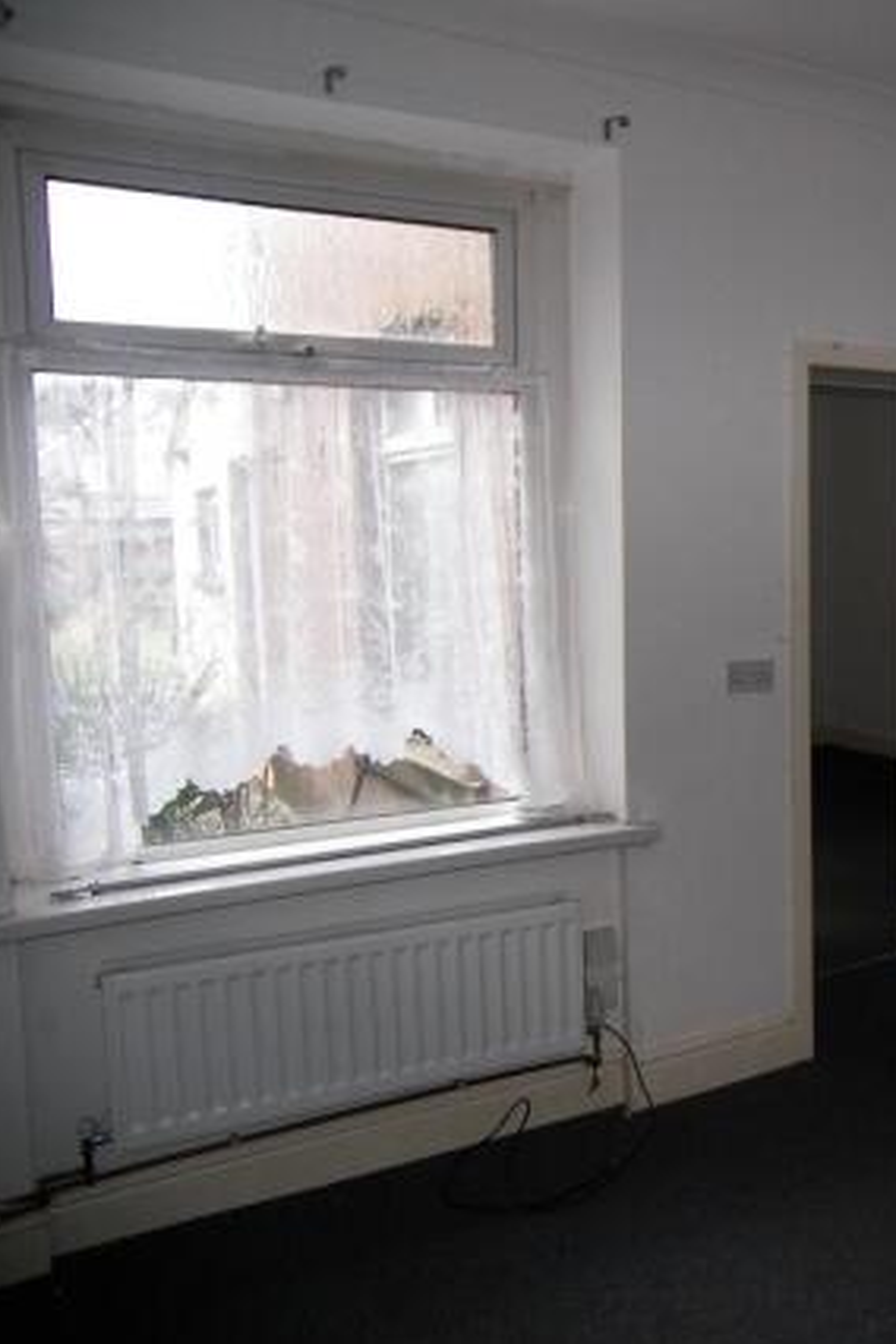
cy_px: 661
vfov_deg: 51.9
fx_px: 1381
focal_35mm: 37
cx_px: 894
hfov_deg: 33.0
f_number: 2.8
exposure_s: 1/30
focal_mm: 5.4
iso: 100
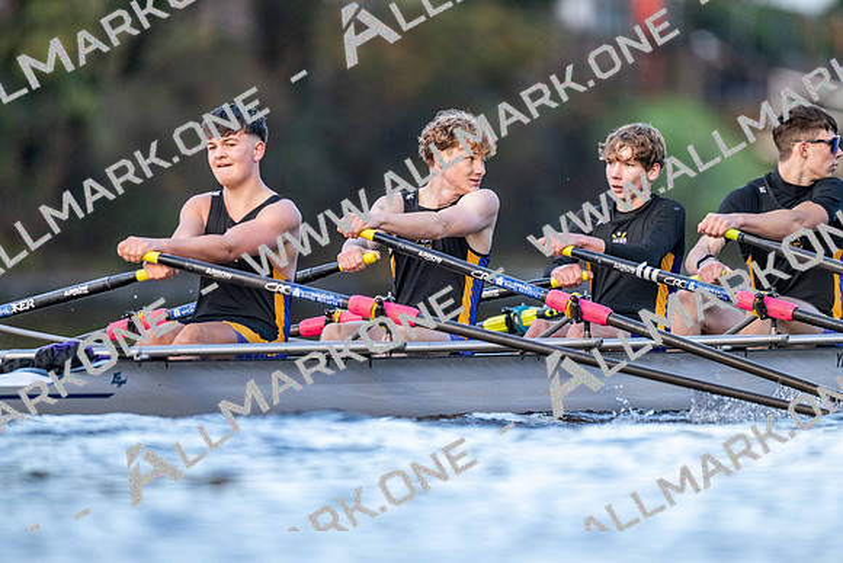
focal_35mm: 600
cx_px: 422
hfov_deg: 3.4
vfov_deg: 2.3
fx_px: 14053
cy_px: 282
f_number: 4
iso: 2200
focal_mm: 600
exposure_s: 1/2500
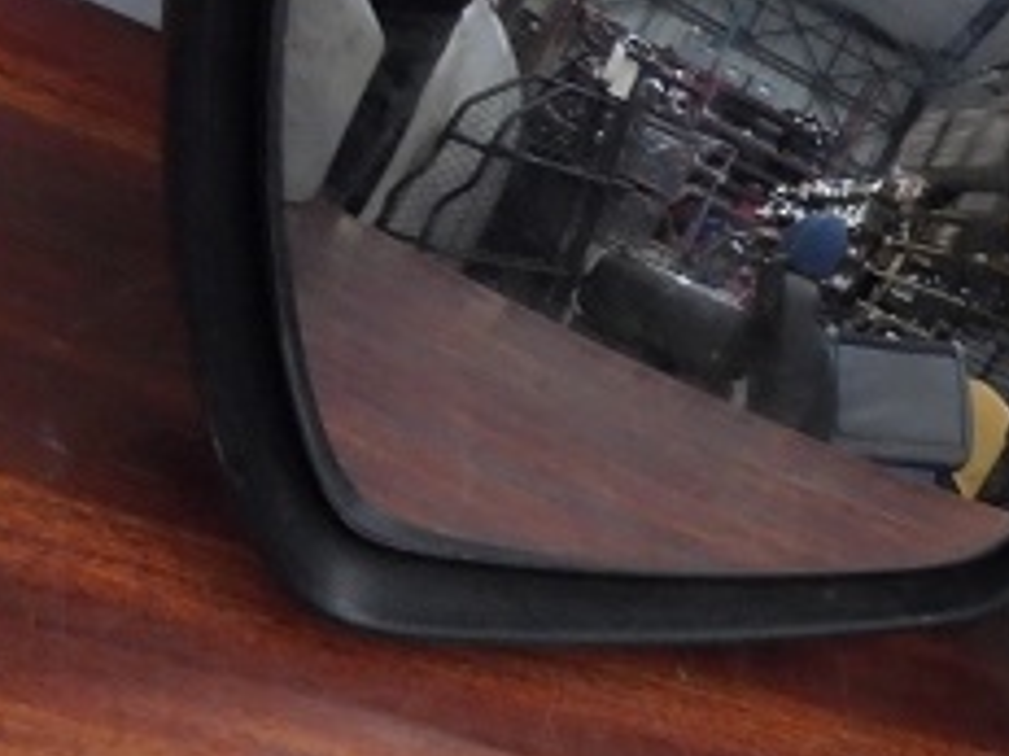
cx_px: 1066
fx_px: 1690
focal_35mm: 58
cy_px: 295
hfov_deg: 30.3
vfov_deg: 25.2
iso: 400
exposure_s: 1/6
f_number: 3.5
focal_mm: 4.6
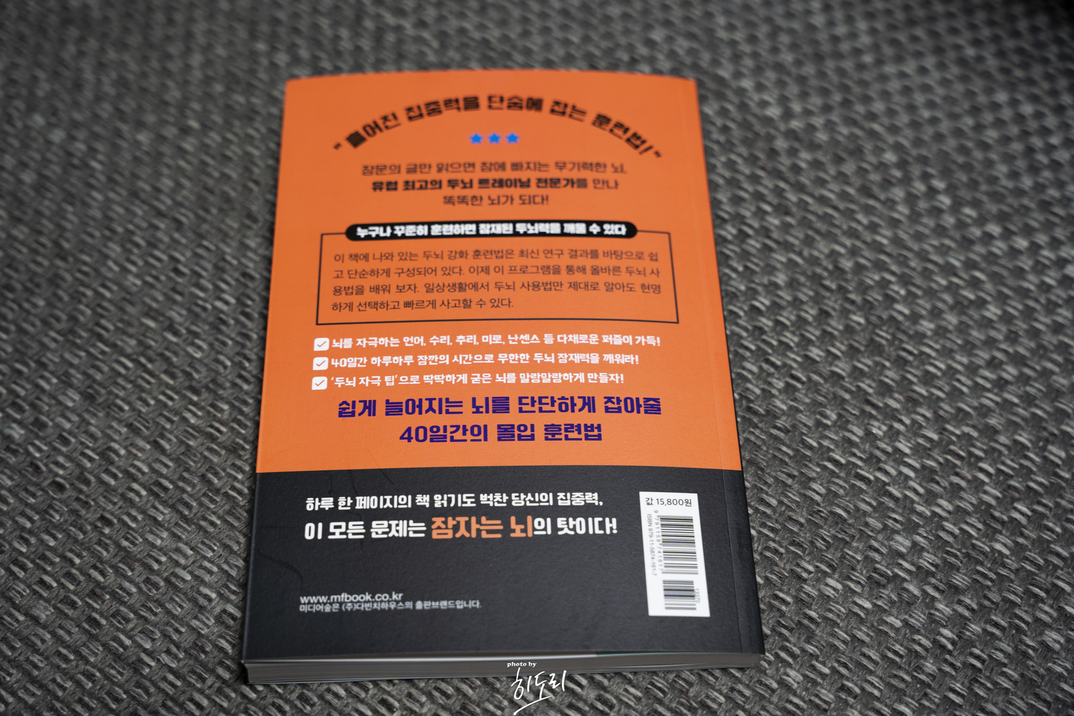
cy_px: 358
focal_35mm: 47
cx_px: 537
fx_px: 1399
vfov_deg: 28.7
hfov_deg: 42.0
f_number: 4
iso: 160
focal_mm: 46.9
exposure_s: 1/25
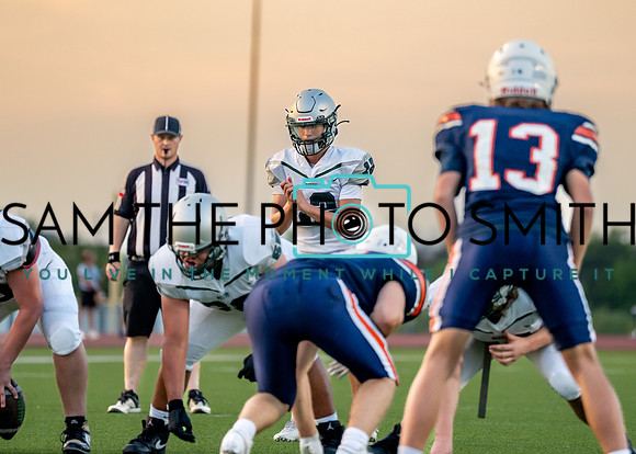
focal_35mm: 292
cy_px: 149
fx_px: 5266
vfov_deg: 4.9
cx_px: 321
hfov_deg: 6.9
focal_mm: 200
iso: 1000
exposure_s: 1/1000
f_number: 2.8
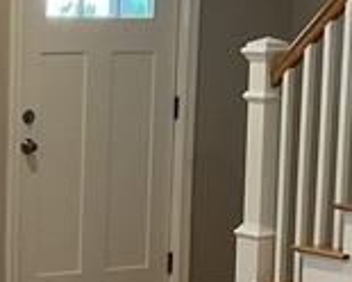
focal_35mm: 140
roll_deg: -0.6
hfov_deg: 13.4
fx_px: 1458
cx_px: -64
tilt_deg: -9.9
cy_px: 250
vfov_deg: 11.0
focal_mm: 3
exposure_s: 1/100
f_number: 1.8
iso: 64
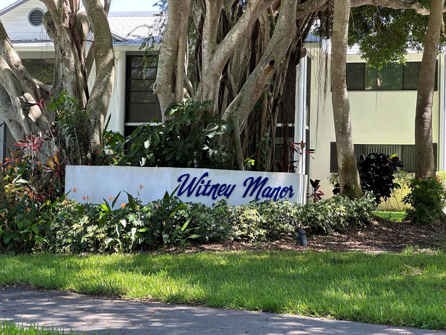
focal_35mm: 77
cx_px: 223
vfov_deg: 19.1
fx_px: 992
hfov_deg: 25.3
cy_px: 168
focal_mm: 9
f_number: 2.8
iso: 64
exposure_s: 1/99
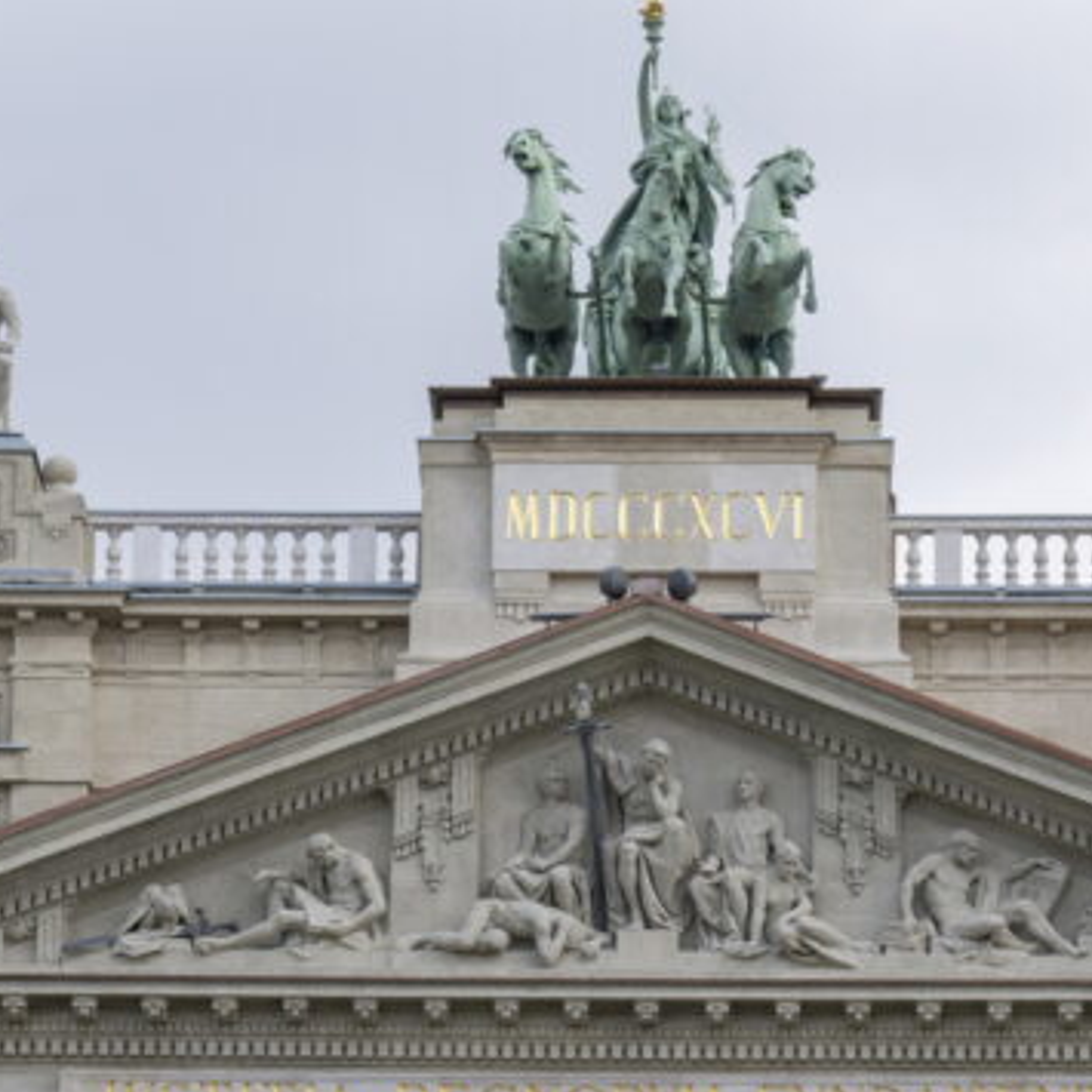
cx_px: 635
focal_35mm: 189
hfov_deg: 9.3
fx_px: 6745
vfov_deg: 9.1
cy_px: 1473
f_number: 9
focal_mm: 77
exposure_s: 1/200
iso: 100
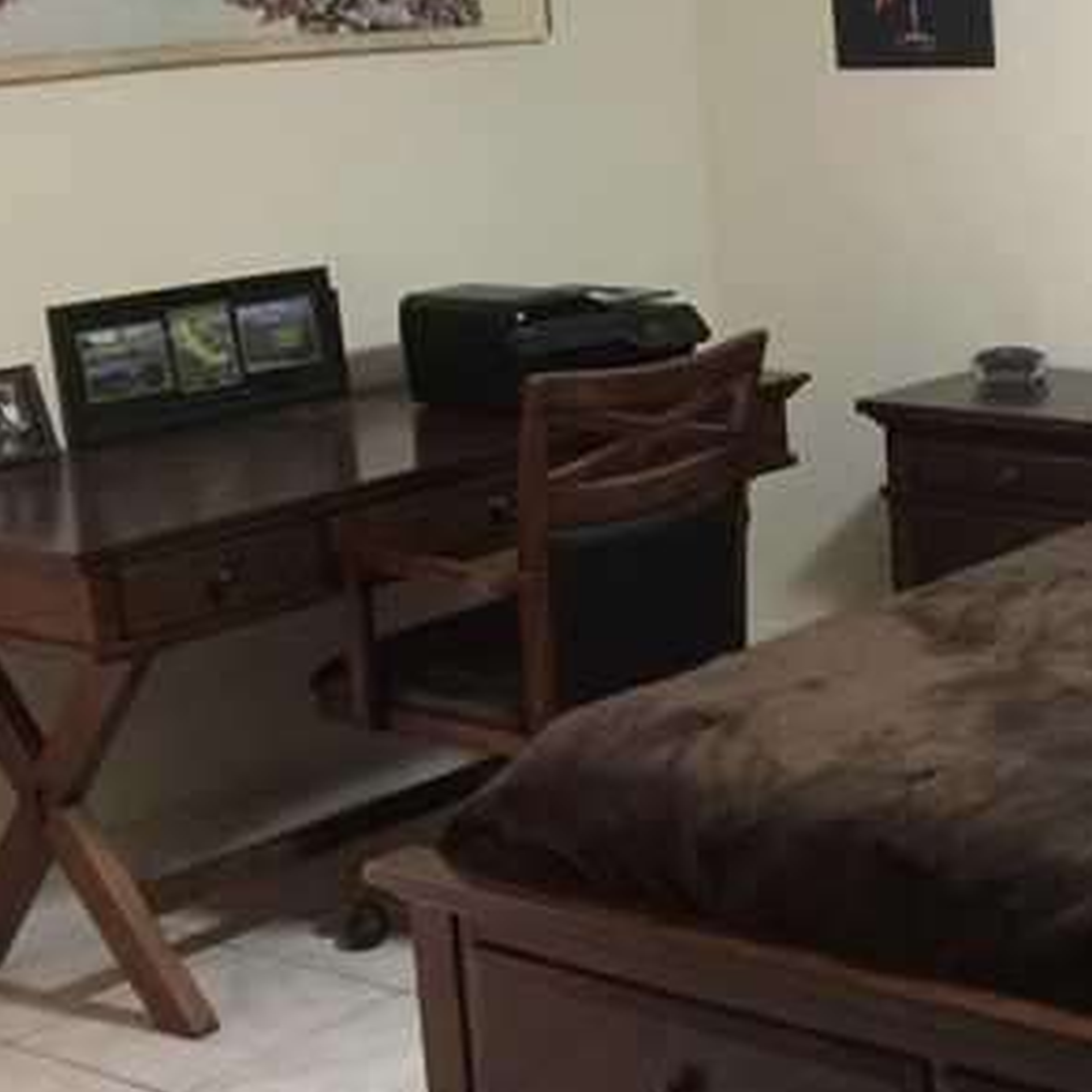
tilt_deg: -13.7
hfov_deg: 23.0
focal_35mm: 70
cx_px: 1234
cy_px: 507
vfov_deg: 24.7
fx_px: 2498
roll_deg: +0.6
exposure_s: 1/4
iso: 125
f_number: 2.2
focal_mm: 4.15
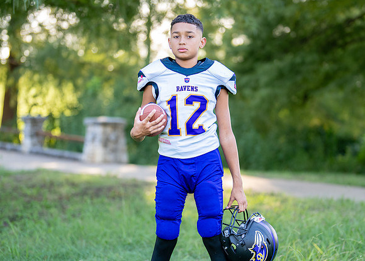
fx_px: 904
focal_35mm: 87
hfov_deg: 22.8
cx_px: 196
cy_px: 160
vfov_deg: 16.4
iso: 160
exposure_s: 1/1000
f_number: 1.2
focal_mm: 50
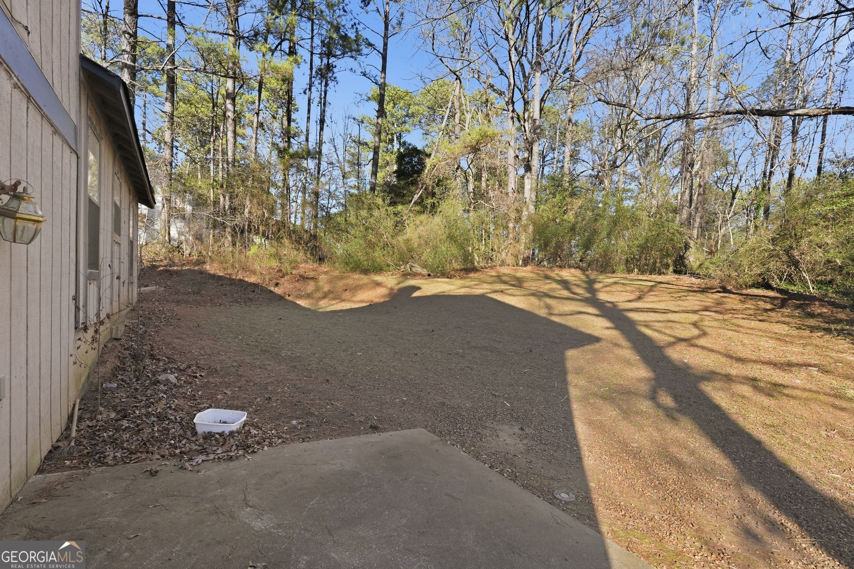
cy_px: 284
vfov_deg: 73.8
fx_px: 380
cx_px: 427
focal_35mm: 16
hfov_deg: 96.7
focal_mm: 16
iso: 800
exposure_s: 1/500
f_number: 7.1
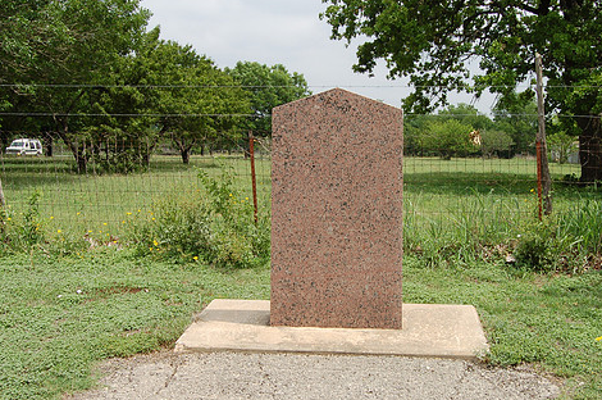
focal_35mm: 43
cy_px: 222
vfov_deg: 31.3
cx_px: 334
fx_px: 712
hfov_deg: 45.8
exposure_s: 1/320
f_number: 9
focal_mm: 23
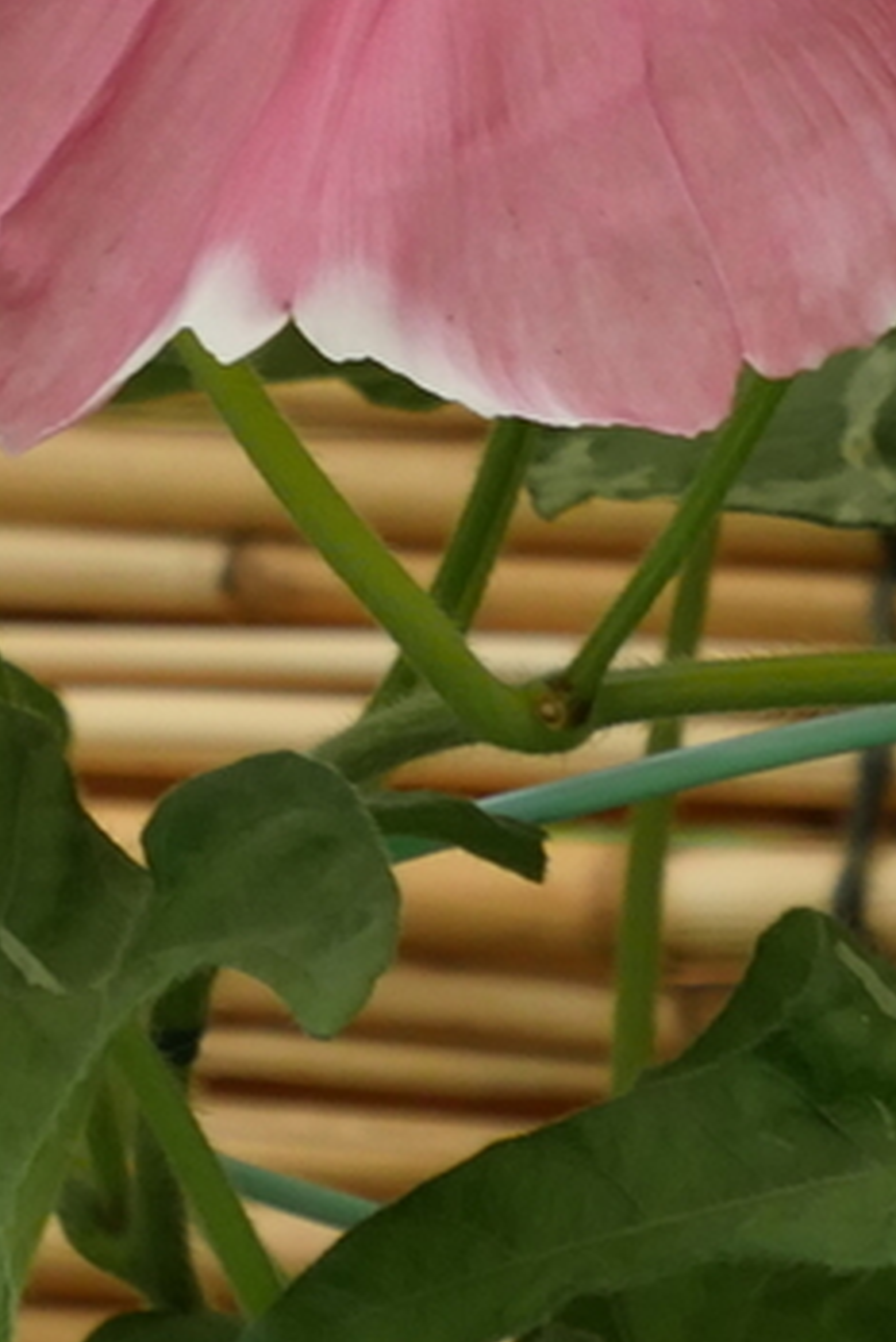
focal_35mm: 477
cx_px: 365
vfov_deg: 4.3
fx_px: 17789
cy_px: -296
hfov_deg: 2.9
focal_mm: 50
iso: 500
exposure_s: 1/125
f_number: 5.7
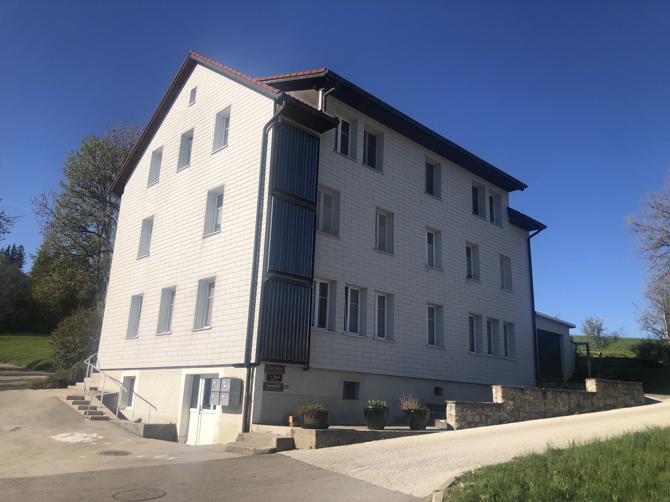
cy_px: 251
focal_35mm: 28
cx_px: 335
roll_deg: -2.2
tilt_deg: +14.5
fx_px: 542
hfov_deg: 63.4
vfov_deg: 49.7
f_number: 1.8
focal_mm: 3.99
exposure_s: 1/2525
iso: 20
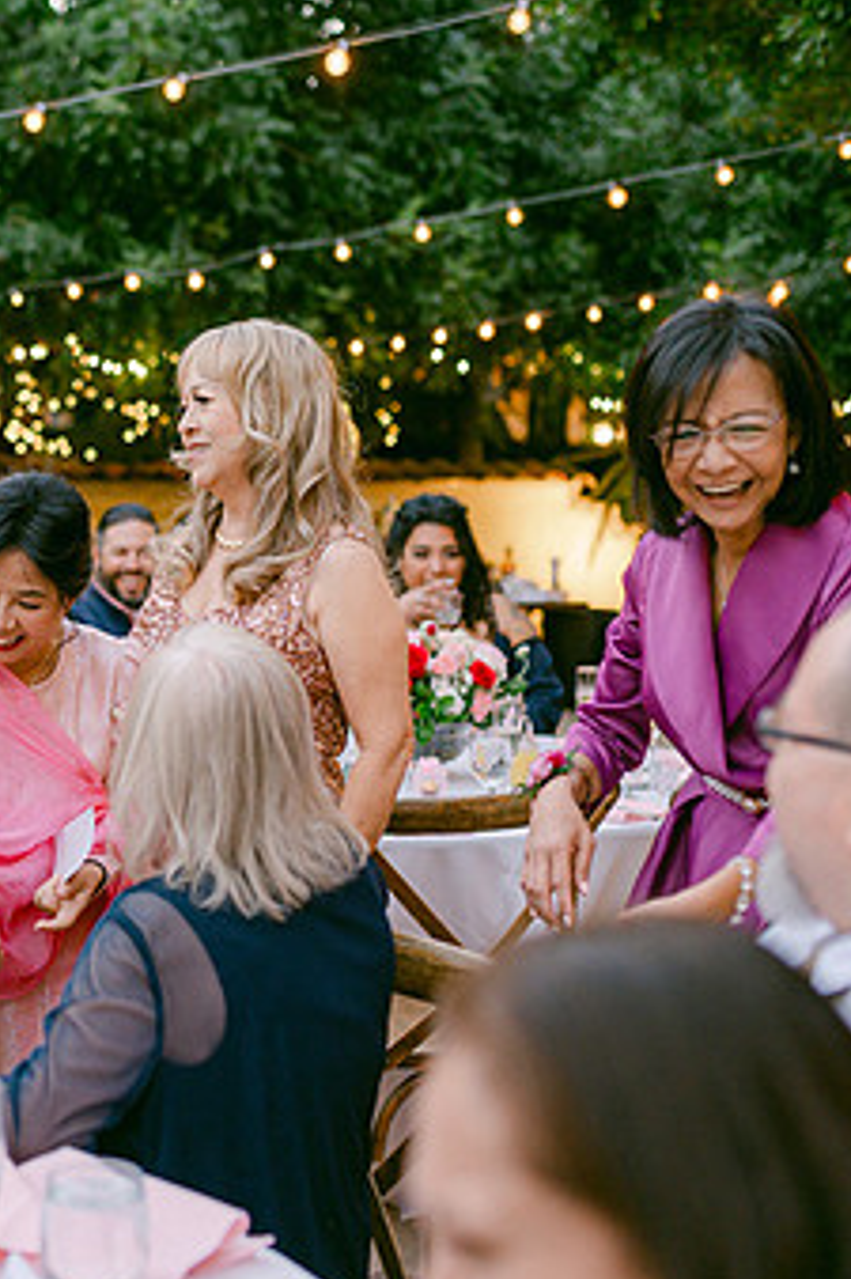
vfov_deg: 33.4
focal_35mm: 60
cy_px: 666
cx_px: -11
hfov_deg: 21.7
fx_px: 2130
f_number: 2
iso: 1250
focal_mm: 35
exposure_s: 1/160
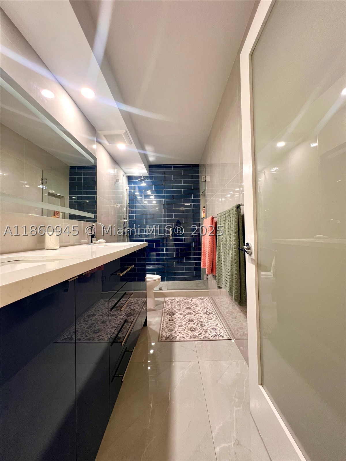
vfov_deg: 106.2
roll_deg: +1.7
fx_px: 173
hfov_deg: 89.9
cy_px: 230
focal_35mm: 13
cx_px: 173
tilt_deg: +2.4
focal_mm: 1.57
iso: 160
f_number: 1.8
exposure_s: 1/60
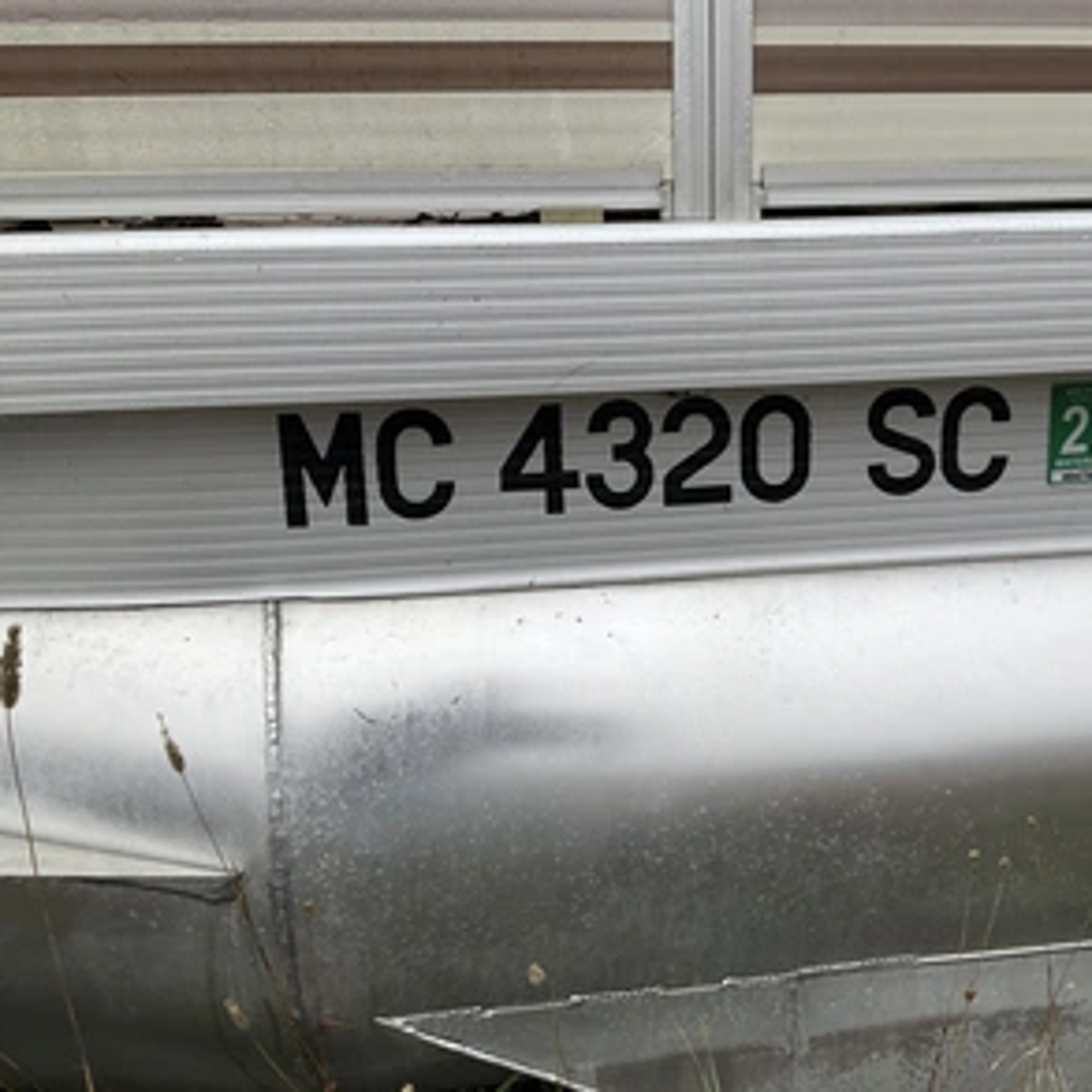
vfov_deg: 47.2
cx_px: 645
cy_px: 552
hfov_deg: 47.0
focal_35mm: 35
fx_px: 1249
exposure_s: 1/193
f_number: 1.8
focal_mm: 3
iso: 20
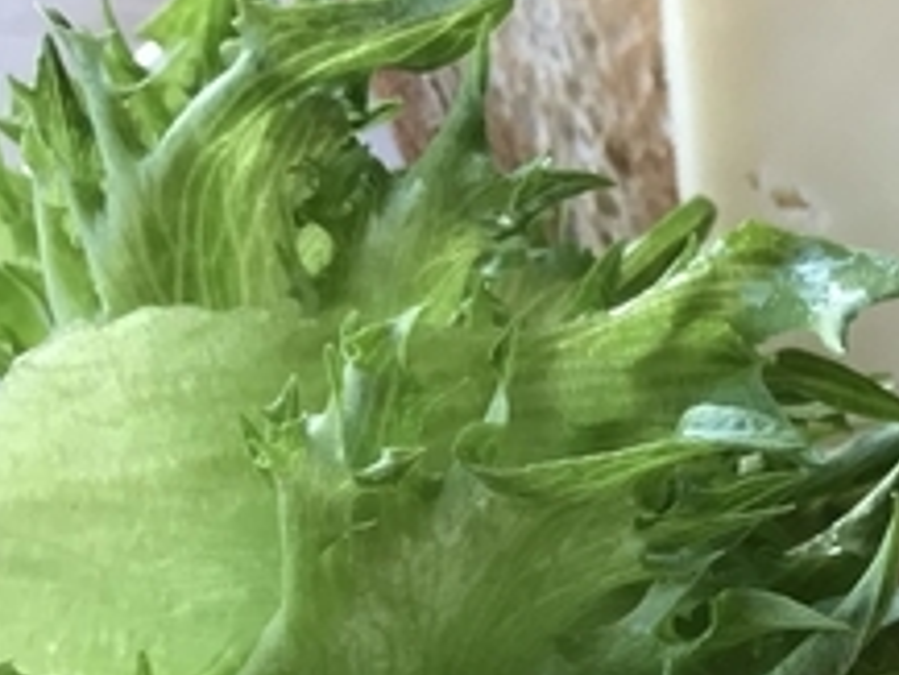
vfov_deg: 13.8
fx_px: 2676
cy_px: 886
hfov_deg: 17.3
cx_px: 1313
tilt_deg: -62.4
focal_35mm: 103
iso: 40
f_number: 1.8
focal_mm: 3.99
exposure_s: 1/100
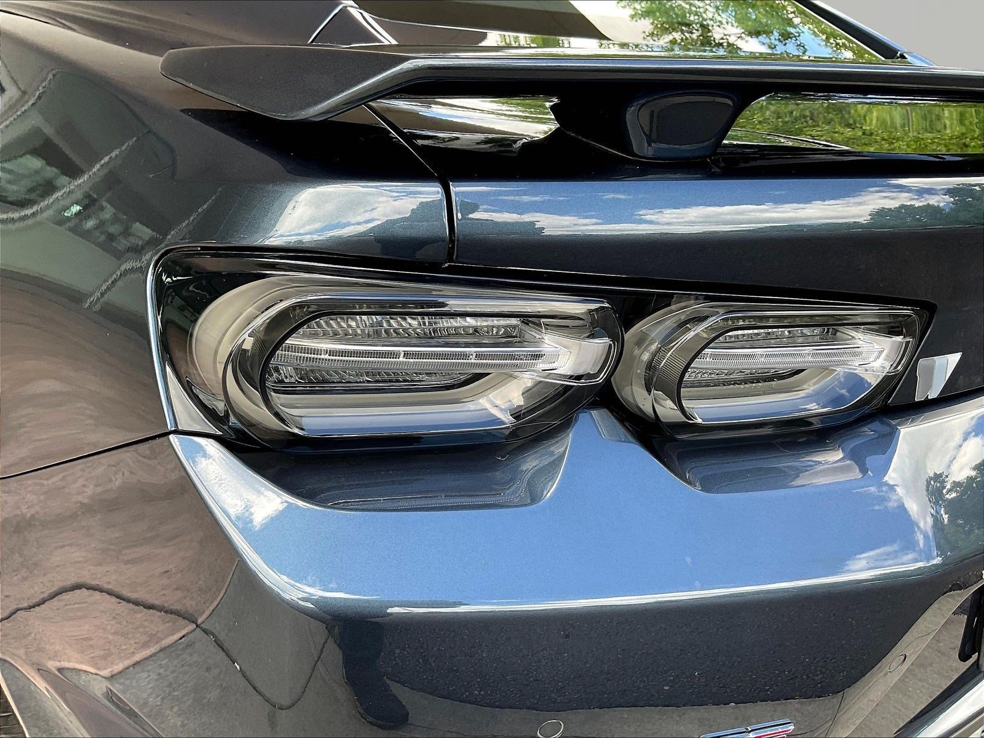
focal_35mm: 29
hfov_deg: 61.7
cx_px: 492
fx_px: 824
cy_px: 369
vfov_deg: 48.2
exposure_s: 1/122
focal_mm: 3
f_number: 1.8
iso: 25
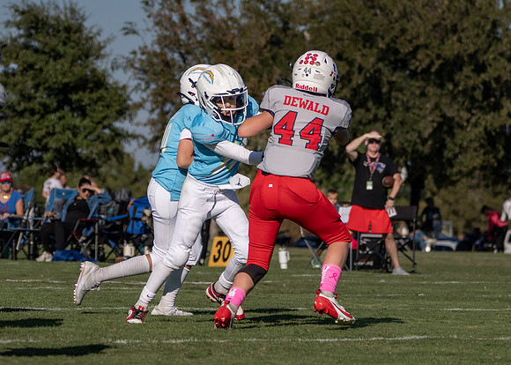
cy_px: 181
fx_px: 4769
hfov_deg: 6.1
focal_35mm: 329
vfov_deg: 4.4
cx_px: 140
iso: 250
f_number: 5.6
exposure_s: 1/3200
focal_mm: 164
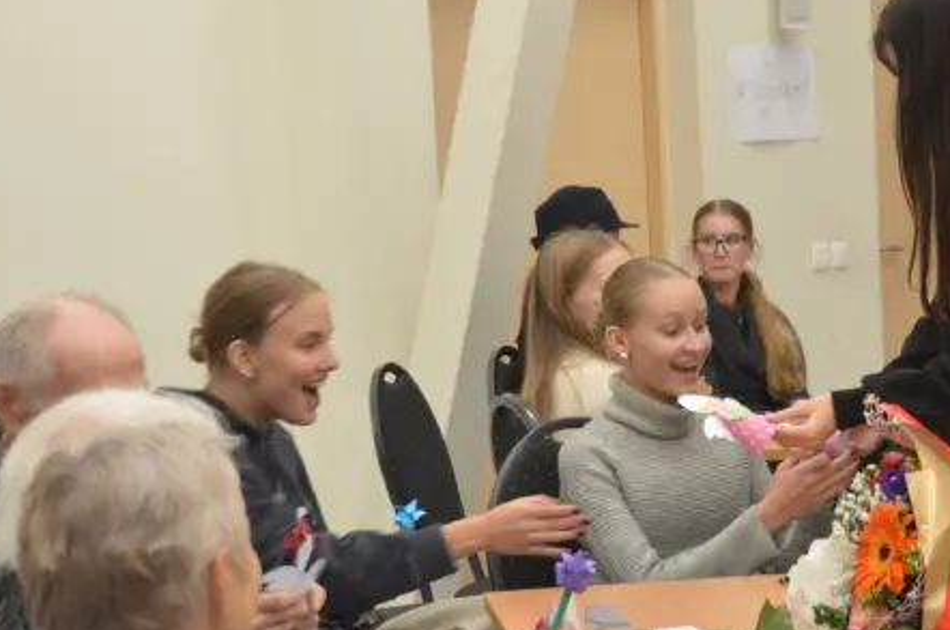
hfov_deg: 20.5
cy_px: 364
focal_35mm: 99
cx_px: 662
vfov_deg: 13.8
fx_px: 2608
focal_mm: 38
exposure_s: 1/50
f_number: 4.2
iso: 800
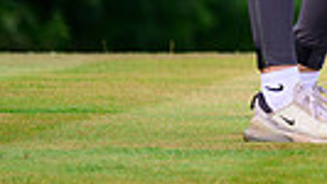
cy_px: -212
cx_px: 632
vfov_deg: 1.1
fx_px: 9882
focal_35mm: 1139
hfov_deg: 1.9
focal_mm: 250
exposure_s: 1/1250
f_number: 5.6
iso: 500
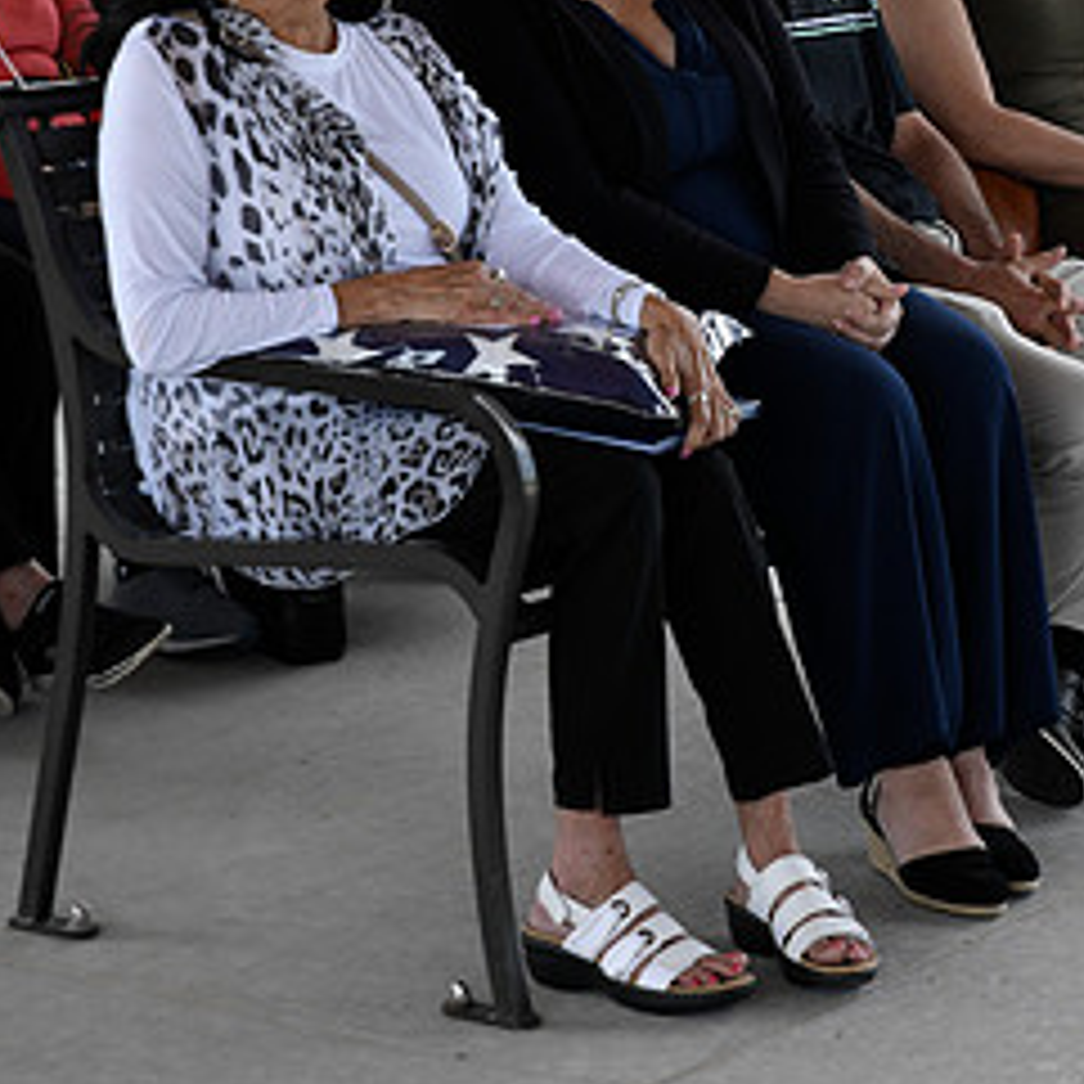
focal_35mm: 143
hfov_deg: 12.2
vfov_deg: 12.2
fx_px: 5066
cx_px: 886
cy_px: 322
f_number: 5.6
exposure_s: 1/2000
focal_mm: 70
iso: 1600
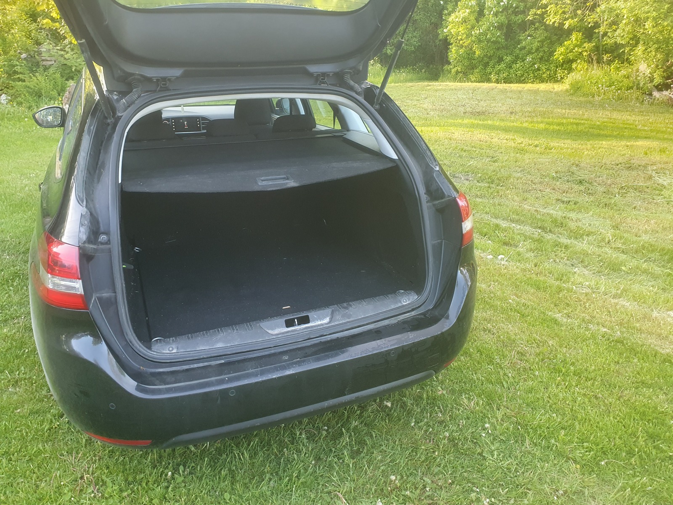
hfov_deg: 67.3
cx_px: 336
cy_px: 252
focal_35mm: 26
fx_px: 505
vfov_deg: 53.1
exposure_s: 1/100
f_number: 2.4
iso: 200
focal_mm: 4.32
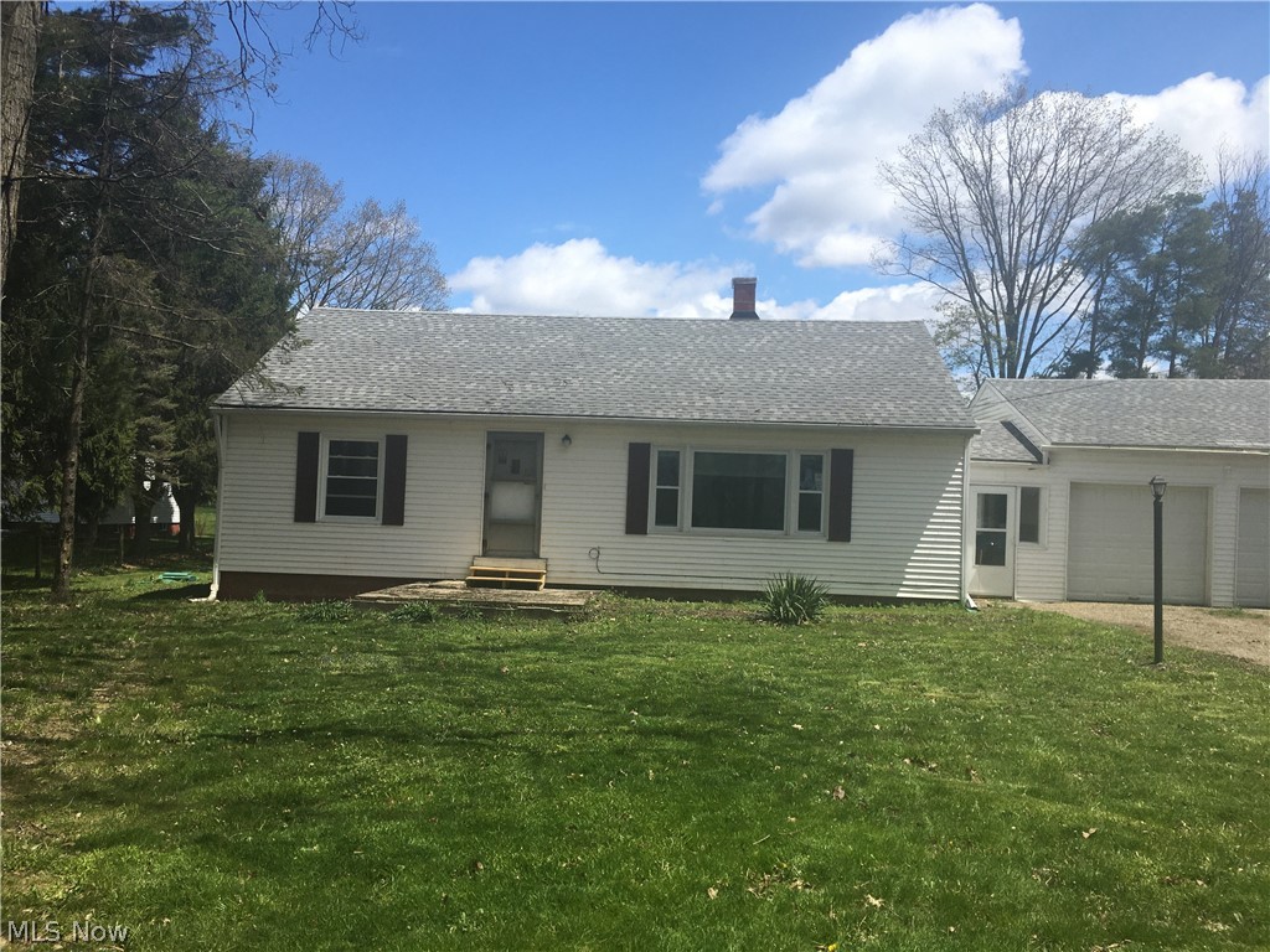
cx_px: 635
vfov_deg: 48.2
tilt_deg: +1.5
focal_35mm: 29
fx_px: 1064
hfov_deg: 61.7
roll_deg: -3.6
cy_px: 476
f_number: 2.2
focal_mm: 4.15
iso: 25
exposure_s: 1/1876
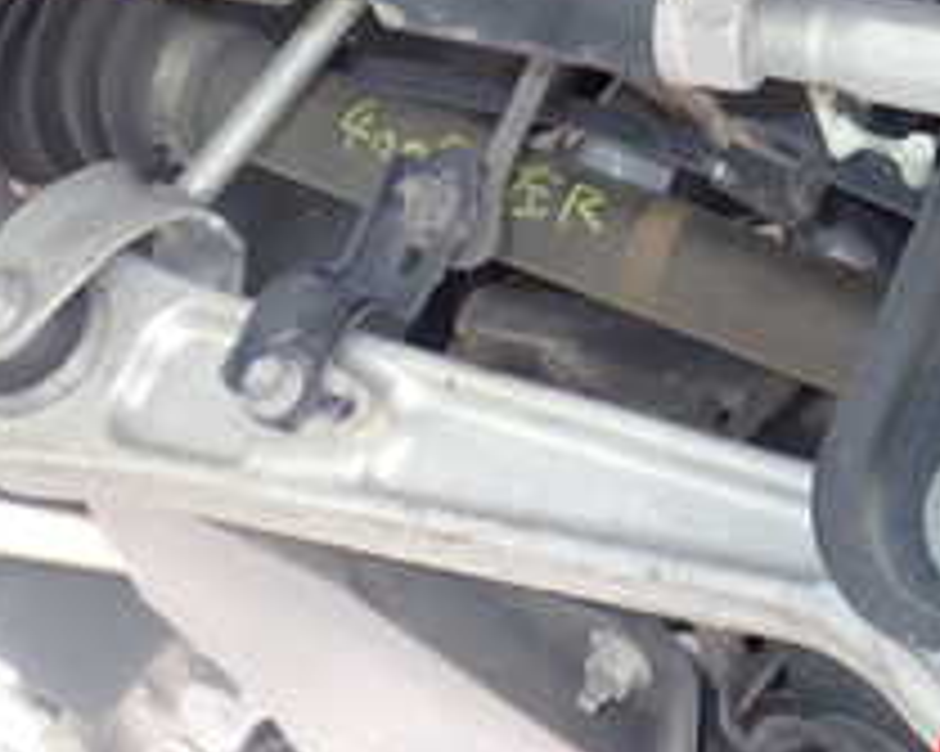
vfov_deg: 17.4
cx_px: 603
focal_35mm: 84
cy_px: -171
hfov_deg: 22.7
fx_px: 2336
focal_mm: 5.4
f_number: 2.3
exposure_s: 1/60
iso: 125
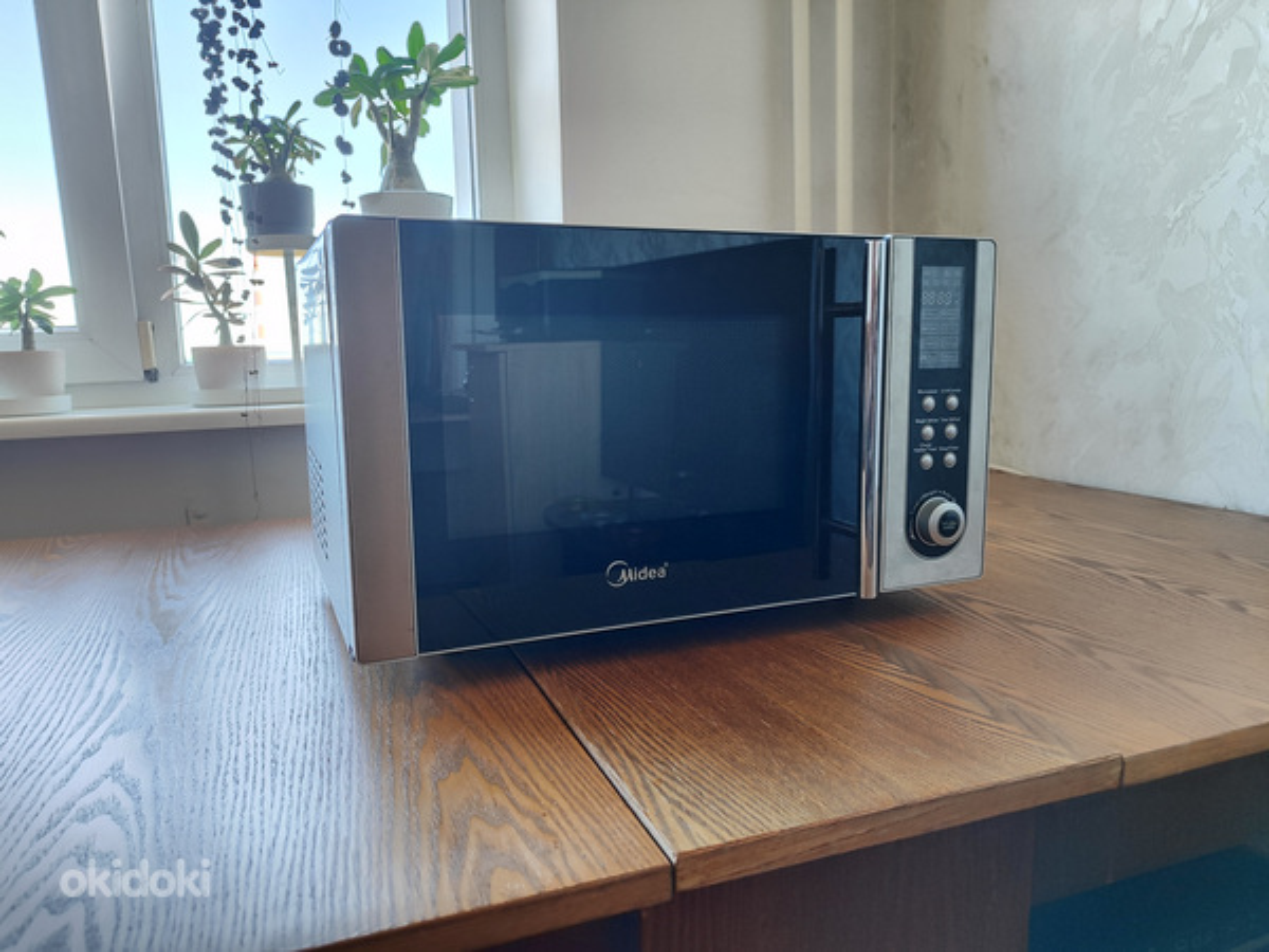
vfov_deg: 56.8
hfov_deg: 71.6
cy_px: 476
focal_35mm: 24
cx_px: 634
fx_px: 880
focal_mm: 5.89
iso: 146
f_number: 1.89
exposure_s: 1/50
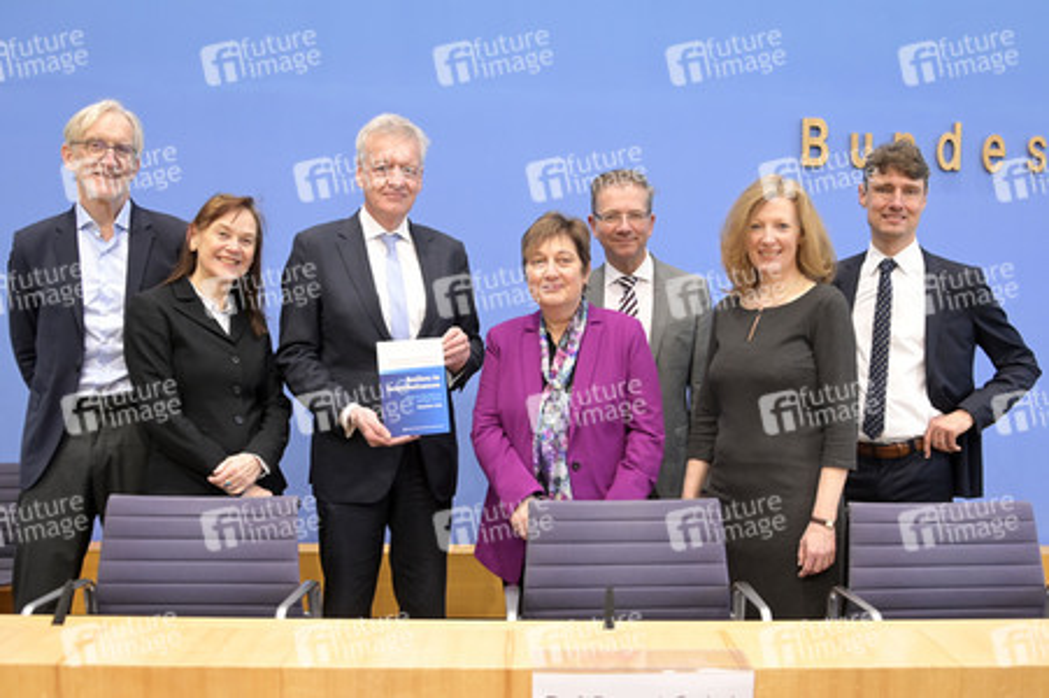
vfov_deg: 41.1
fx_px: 932
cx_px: 524
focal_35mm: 32
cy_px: 349
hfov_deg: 58.8
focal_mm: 32
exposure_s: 1/250
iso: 3200
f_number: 4.5
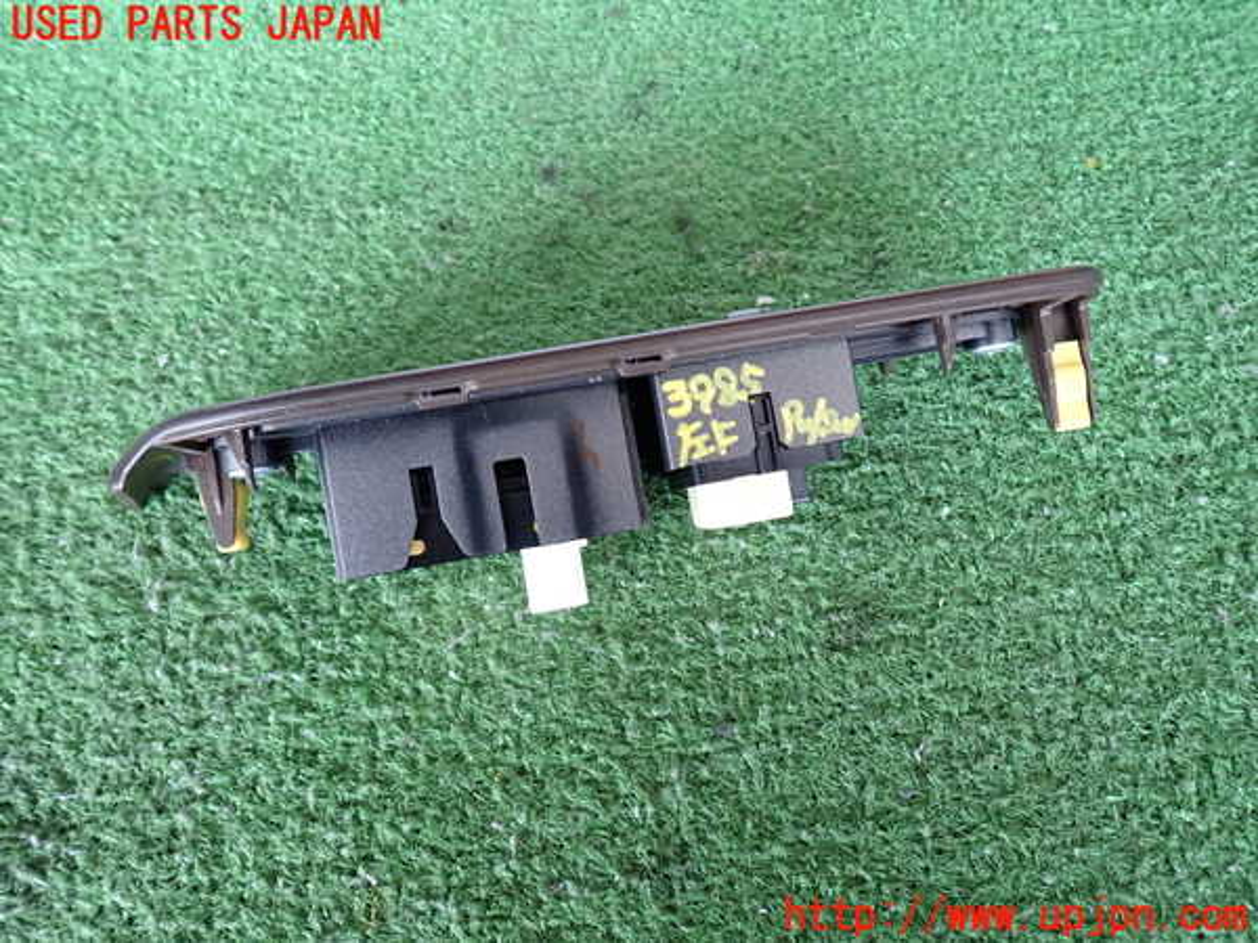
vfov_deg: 49.7
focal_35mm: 28
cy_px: 472
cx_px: 629
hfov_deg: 63.4
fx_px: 1018
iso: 250
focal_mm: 5.05
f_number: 2.2
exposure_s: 1/30
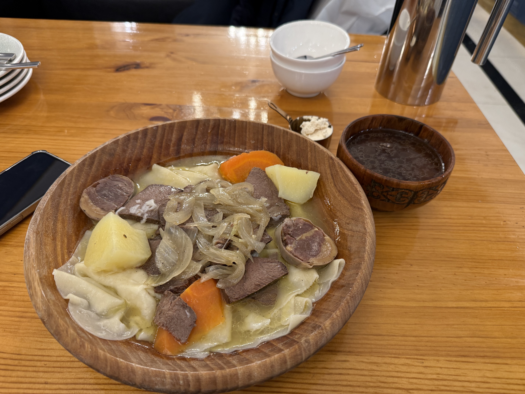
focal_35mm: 24
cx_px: 262
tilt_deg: -44.8
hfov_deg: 71.6
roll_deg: -1.0
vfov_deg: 56.8
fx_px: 364
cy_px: 197
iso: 160
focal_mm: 6.76
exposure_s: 1/50
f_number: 1.78
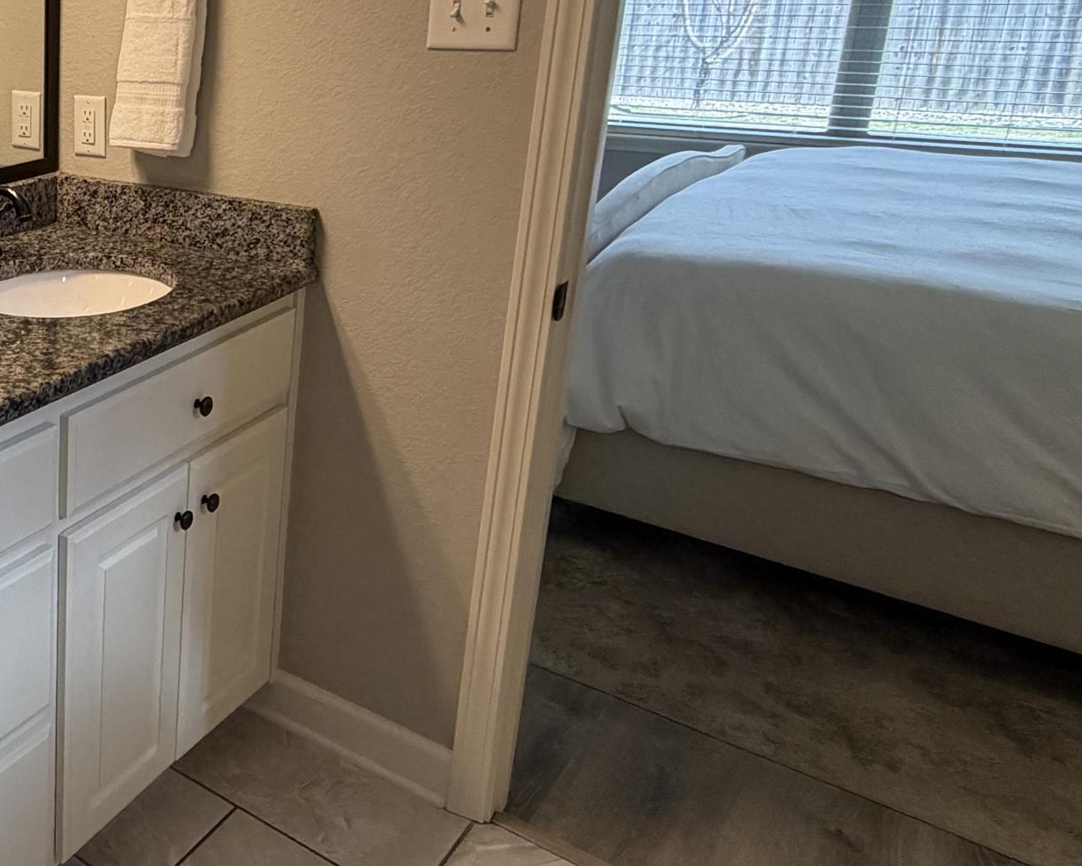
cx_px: -145
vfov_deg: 42.5
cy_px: 254
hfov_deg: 40.8
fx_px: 1089
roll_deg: +3.2
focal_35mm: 34
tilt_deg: -14.4
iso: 160
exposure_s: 1/120
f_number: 2.2
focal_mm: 2.22
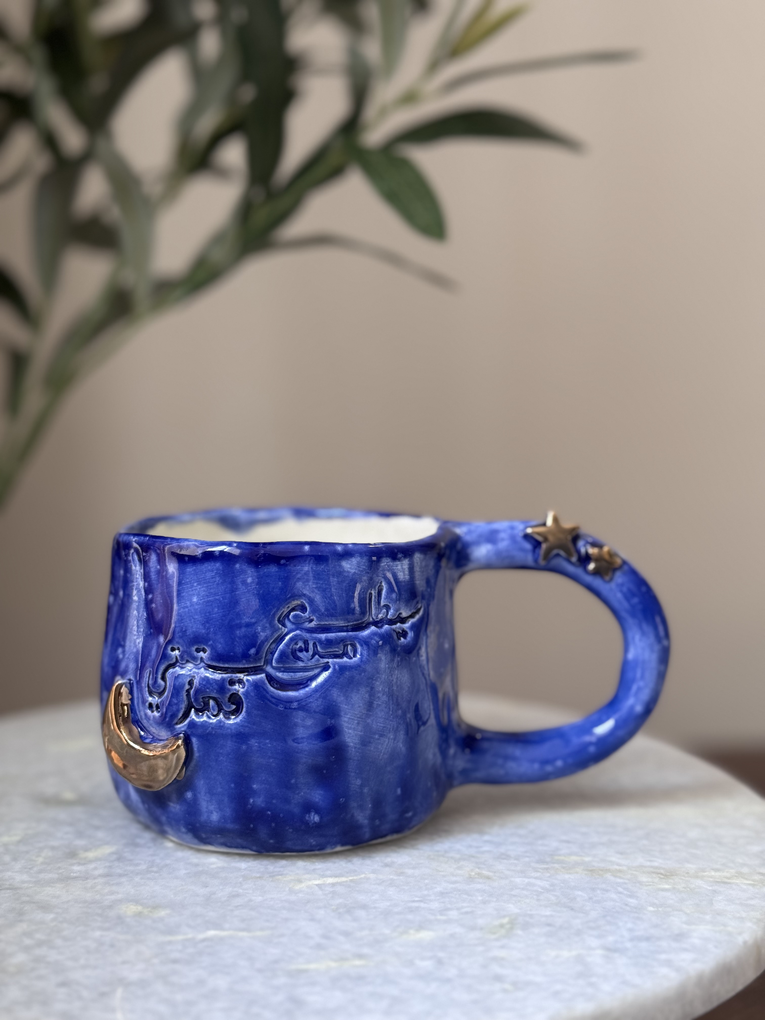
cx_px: 382
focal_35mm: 48
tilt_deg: -5.4
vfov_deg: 39.7
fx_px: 1414
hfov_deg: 30.3
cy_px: 510
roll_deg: -2.0
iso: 250
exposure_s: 1/60
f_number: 1.78
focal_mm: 6.76
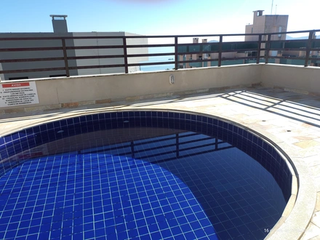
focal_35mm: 25
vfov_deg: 54.9
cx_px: 160
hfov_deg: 69.4
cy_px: 120
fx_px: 231
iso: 147
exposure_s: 1/1300
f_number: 1.7
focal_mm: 4.71
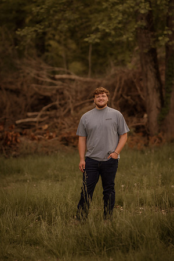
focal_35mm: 127
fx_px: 921
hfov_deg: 10.8
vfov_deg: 16.1
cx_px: 87
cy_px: 130
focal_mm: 85
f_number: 1.6
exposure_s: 1/320
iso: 125
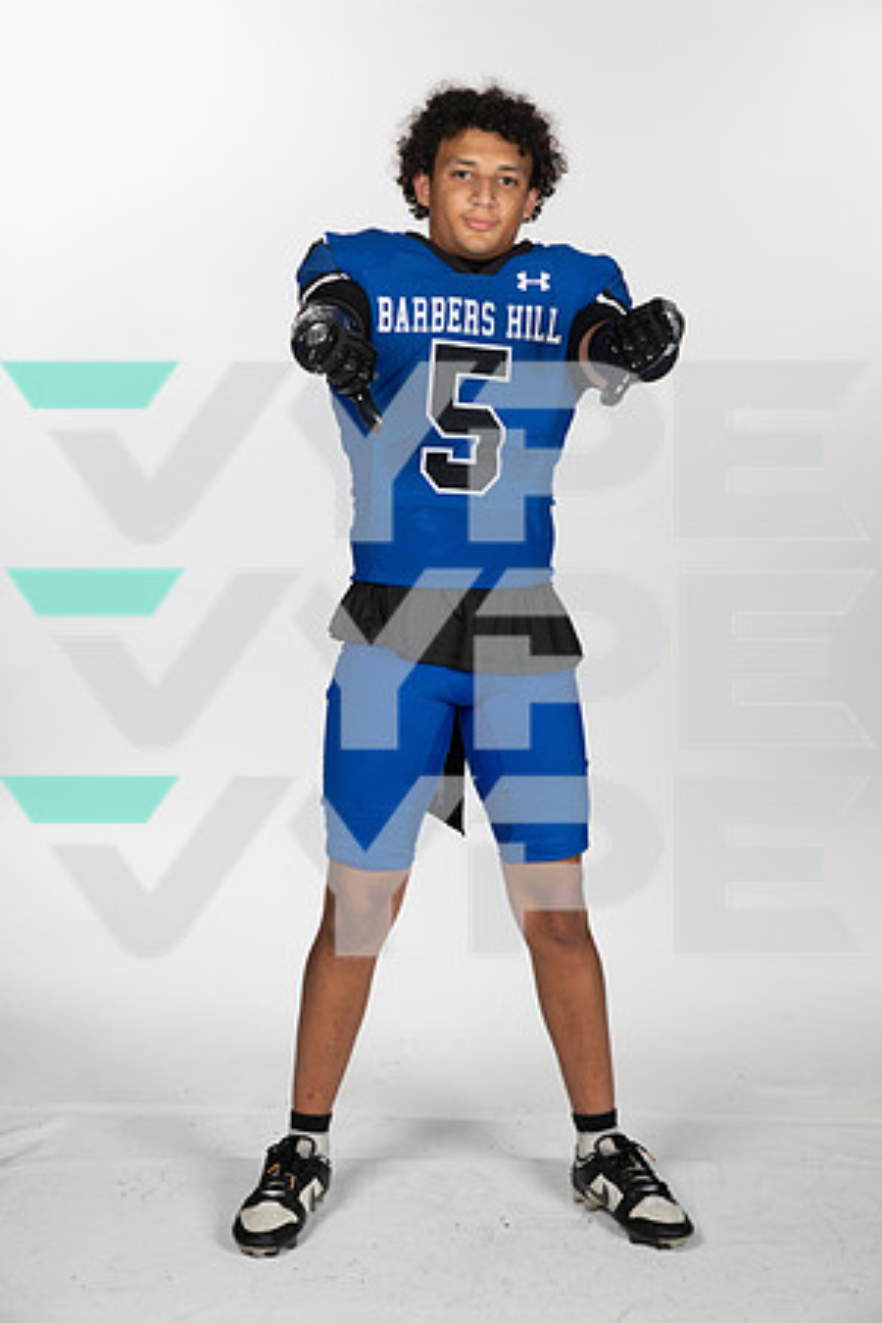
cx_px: 441
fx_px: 2572
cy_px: 662
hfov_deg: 19.5
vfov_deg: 28.8
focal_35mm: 70
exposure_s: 1/400
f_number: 7.1
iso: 250
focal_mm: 70
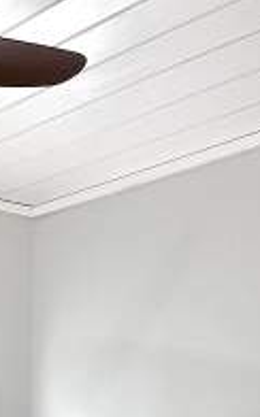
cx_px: -185
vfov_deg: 20.6
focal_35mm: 90
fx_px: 1023
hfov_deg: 13.3
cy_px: 574
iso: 64
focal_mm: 5.1
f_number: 1.6
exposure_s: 1/60
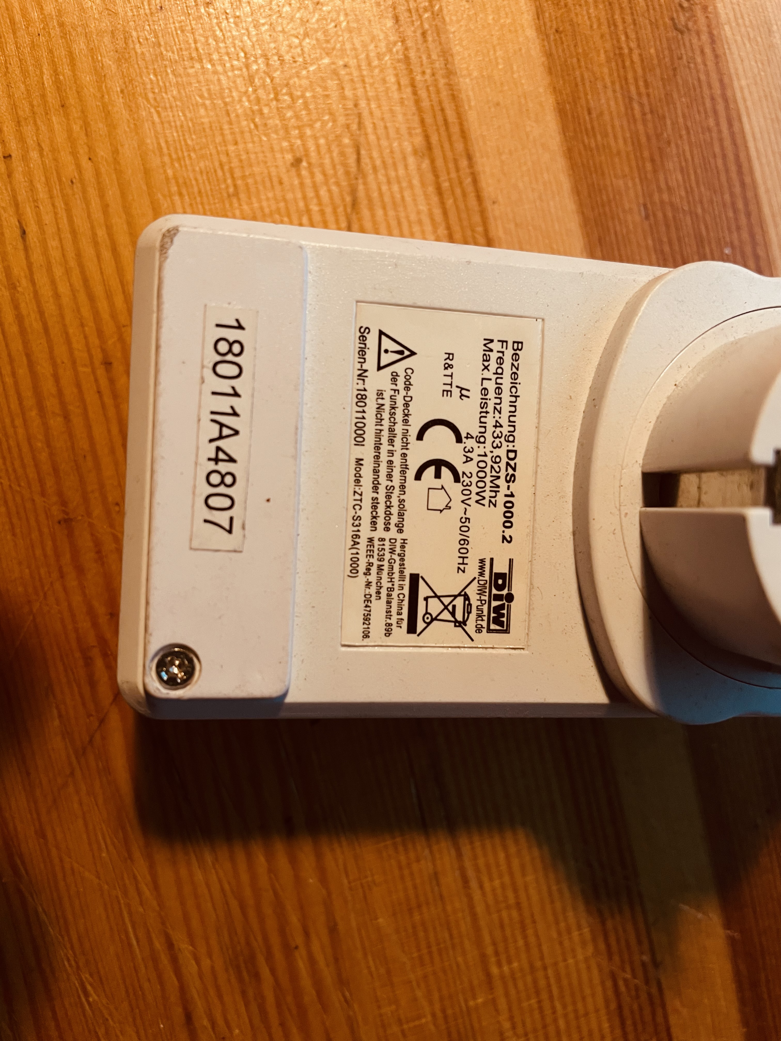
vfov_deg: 67.3
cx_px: 390
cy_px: 520
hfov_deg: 53.1
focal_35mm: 26
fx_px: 782
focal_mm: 4.2
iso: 100
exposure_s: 1/50
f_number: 1.6
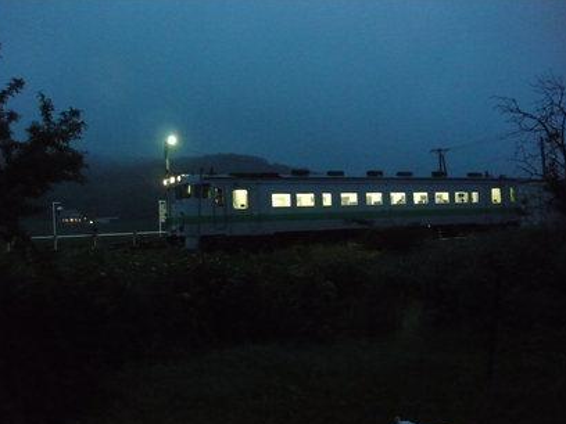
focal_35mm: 34
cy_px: 215
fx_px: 556
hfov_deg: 54.0
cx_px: 279
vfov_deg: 41.8
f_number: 2.8
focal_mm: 5.5
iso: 800
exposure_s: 1/8
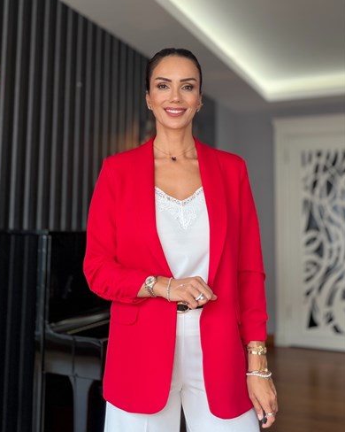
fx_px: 409
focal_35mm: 32
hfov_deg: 45.8
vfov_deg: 55.7
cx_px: 171
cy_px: 222
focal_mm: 2.71
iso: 50
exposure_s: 1/50
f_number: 1.9
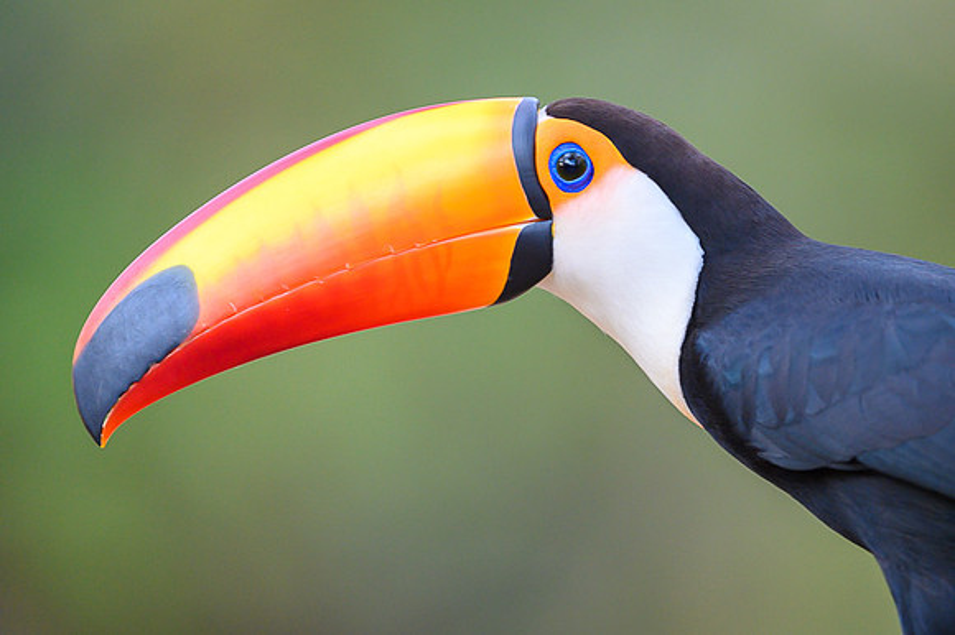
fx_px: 21193
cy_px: 263
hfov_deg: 2.6
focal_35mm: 799
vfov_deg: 1.7
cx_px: 658
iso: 1600
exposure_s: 1/400
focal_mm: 500
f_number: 4
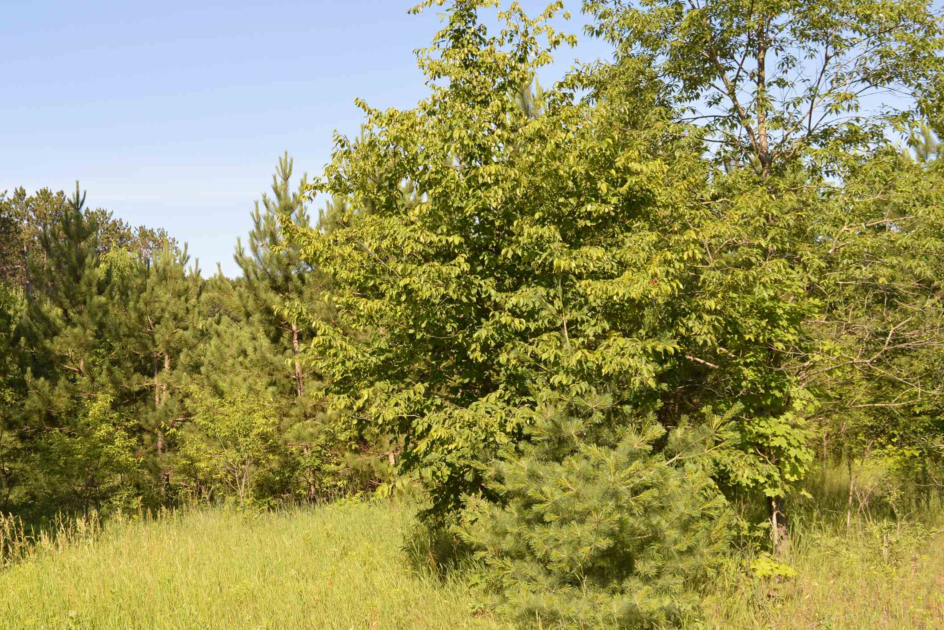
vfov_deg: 34.2
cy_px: 318
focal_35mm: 39
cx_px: 292
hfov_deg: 48.5
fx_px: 1023
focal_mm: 18
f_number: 7.1
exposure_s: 1/200
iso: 100
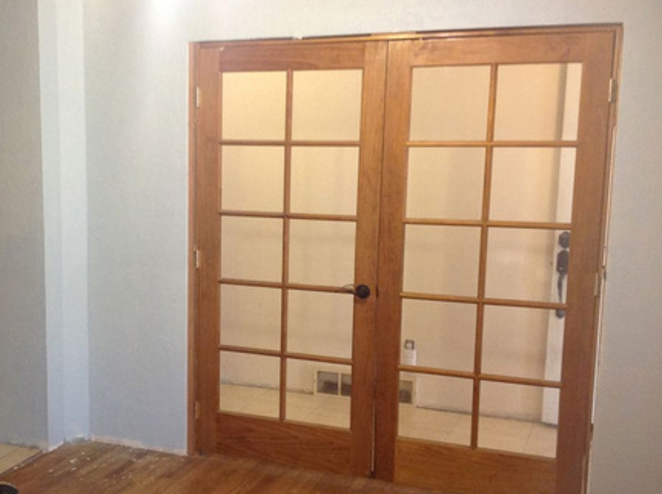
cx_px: 215
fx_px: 993
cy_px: 281
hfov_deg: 36.4
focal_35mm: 52
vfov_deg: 27.9
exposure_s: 1/15
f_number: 2.4
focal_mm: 4.28
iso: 160
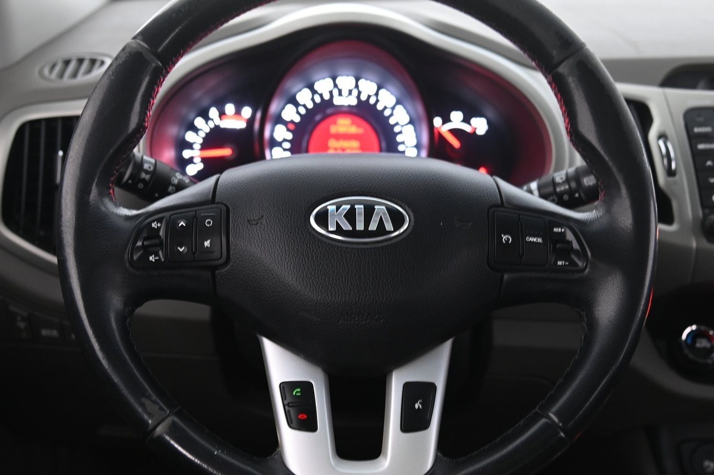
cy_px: 229
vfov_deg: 28.6
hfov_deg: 41.9
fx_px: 931
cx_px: 331
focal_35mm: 47
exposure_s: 1/6
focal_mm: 38
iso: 1000
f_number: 4
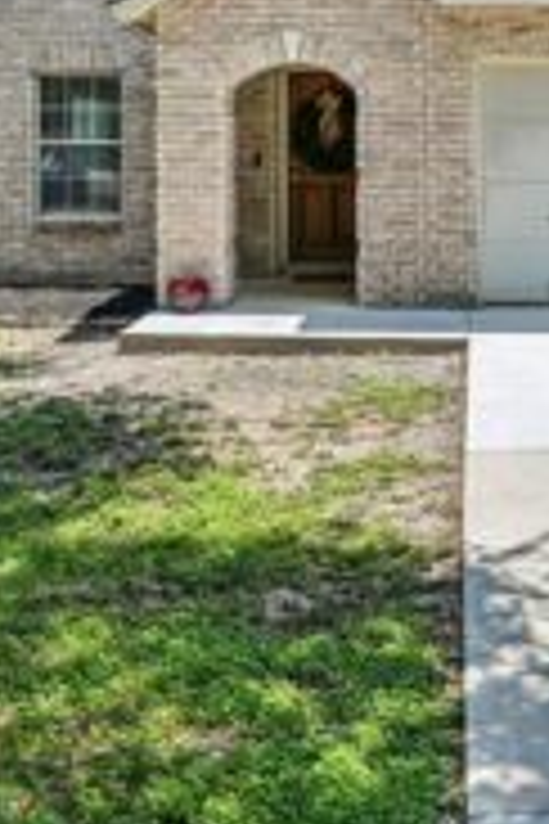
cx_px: 504
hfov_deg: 22.4
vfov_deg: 33.0
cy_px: 167
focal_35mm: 59
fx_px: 1350
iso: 100
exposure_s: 1/350
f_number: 6.7
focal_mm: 18
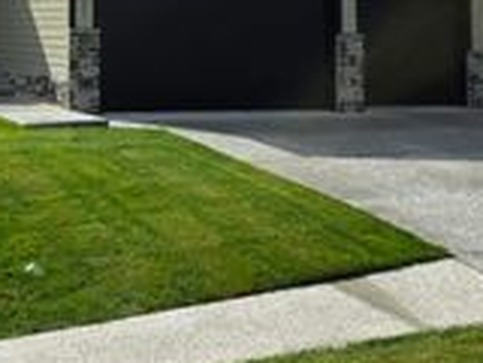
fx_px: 1005
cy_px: -62
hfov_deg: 25.6
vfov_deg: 19.4
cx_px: -9
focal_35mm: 72
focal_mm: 6.3
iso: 64
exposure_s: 1/7944
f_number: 1.7
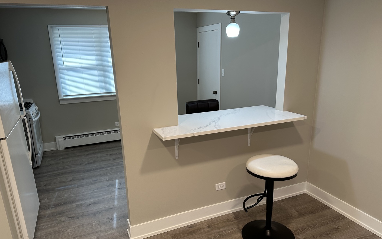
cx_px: 187
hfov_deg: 70.4
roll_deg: +2.0
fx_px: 271
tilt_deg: -15.8
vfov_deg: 47.6
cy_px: 130
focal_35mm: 26
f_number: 1.78
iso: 100
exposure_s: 1/62
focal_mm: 6.86
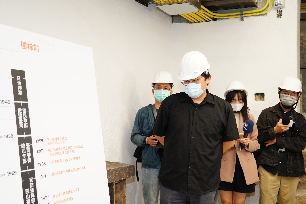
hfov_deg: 48.5
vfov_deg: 33.4
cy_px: 102
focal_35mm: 40
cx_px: 153
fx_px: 340
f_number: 4.5
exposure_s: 1/160
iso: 3200
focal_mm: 40
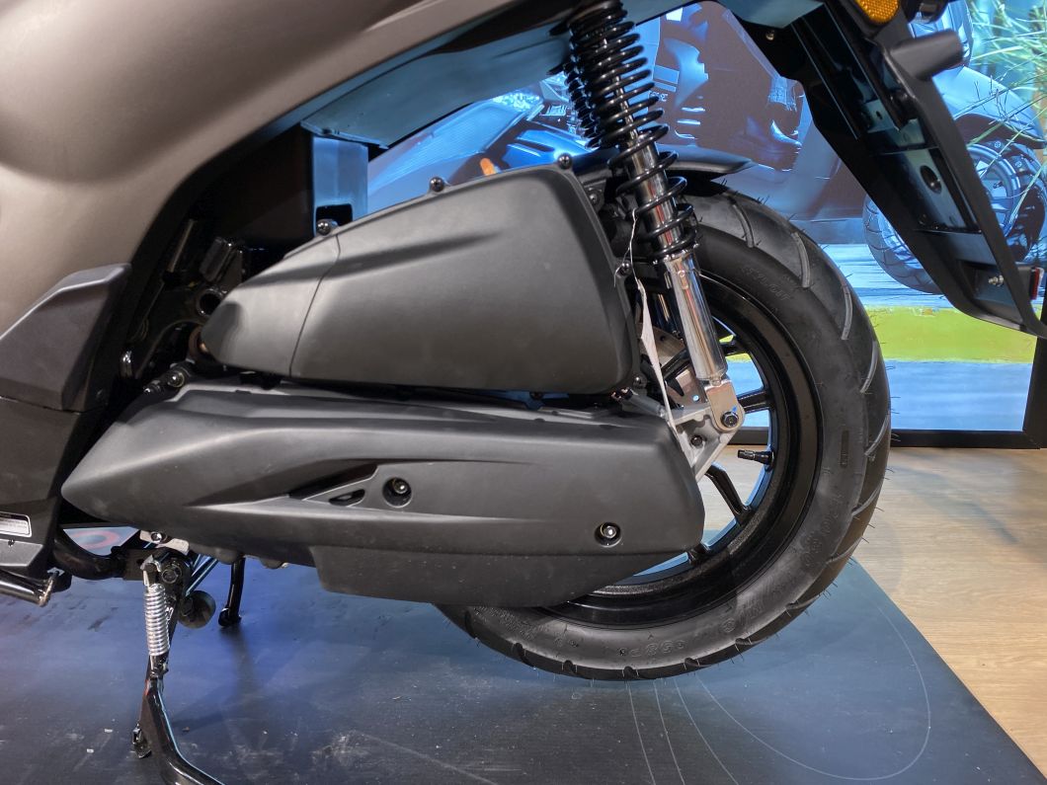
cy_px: 392
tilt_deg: -13.1
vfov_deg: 53.1
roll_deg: -0.2
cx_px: 524
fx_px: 786
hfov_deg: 67.3
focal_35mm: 26
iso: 80
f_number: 1.8
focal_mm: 4.25
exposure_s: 1/100
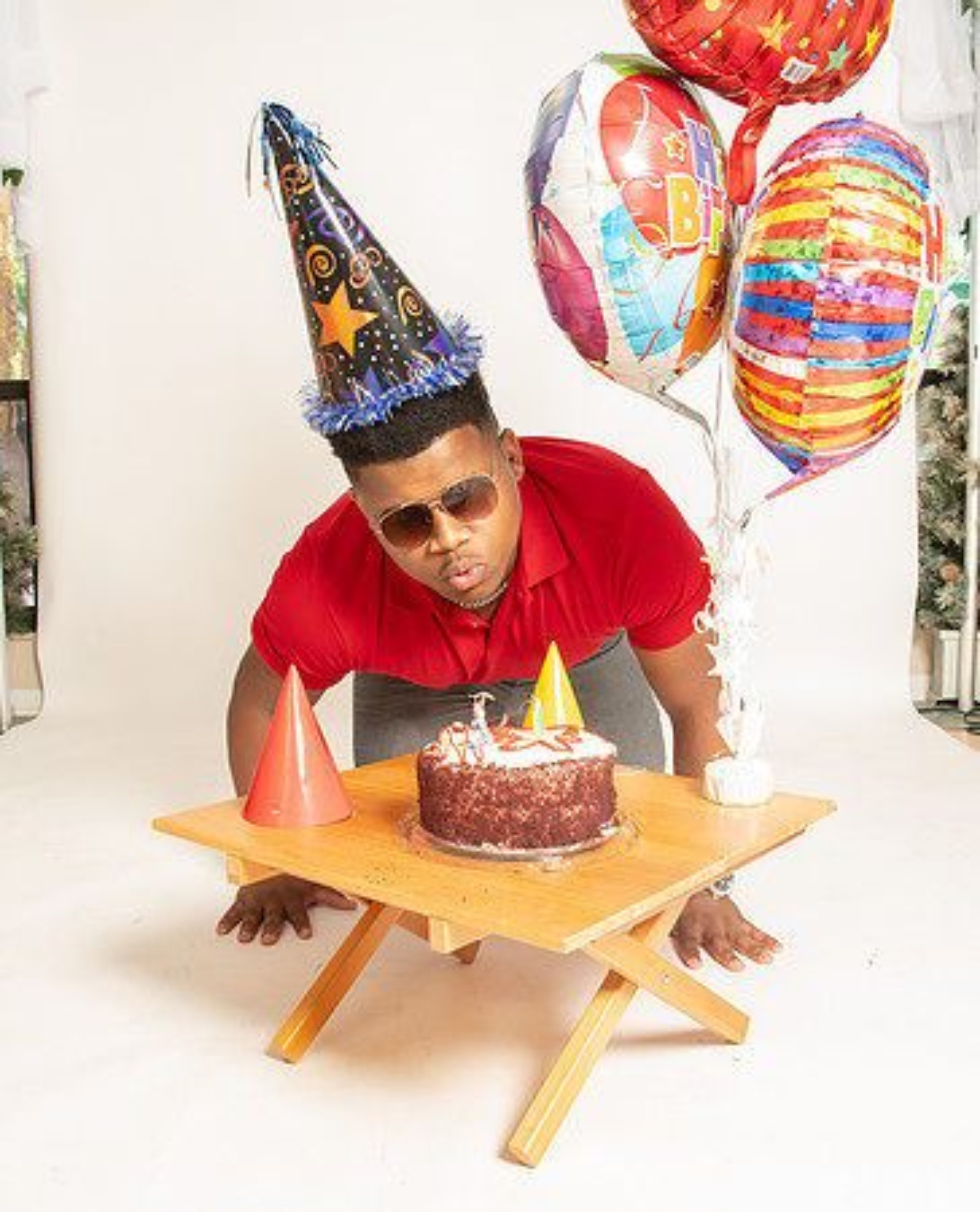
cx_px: 511
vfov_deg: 53.1
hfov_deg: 44.0
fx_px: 1212
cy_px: 606
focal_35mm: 34
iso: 2500
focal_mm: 24
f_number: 10
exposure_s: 1/125
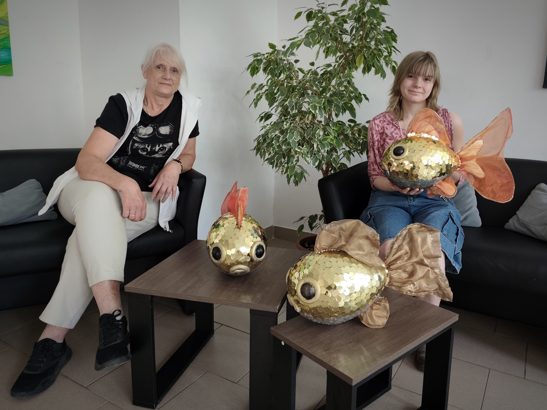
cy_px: 205
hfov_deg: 73.9
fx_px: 363
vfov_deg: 58.9
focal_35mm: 23
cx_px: 274
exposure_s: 1/33.6
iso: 500
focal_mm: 6.19
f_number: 1.65
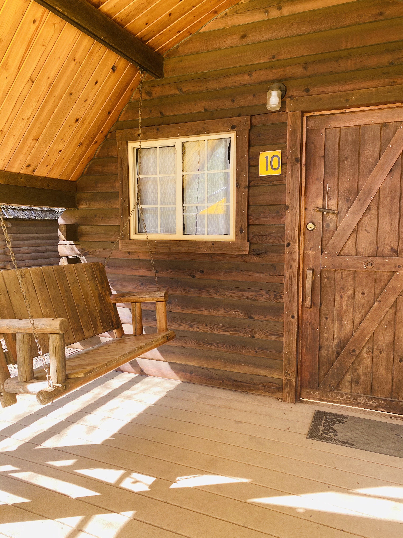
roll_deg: -1.6
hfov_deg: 53.1
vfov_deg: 67.3
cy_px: 269
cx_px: 202
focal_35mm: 26
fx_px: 404
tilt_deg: -4.1
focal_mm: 4.25
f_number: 1.8
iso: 40
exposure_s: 1/122
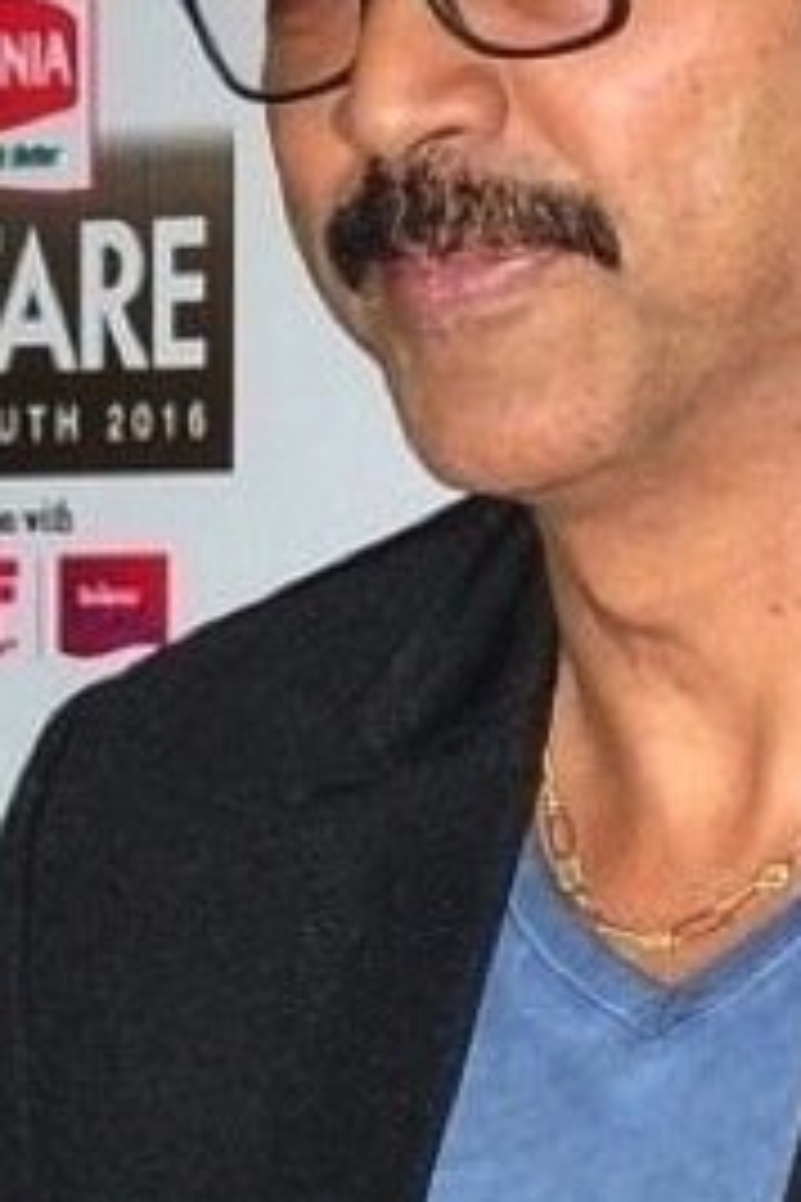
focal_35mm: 344
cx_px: 1004
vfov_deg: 5.7
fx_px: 11480
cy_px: 3021
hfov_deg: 4.0
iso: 500
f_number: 10
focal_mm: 34
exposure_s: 1/125
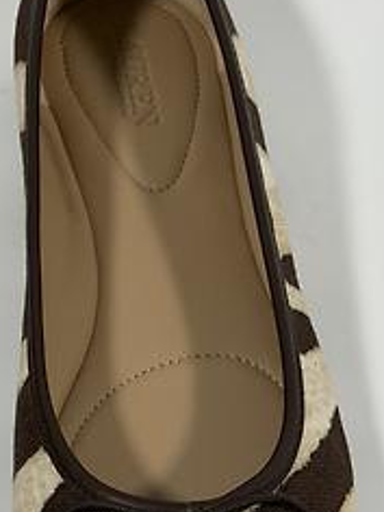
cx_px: -91
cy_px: 308
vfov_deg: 16.1
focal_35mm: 122
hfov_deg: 11.9
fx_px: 1804
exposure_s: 1/151
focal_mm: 6.76
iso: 50
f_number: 1.78
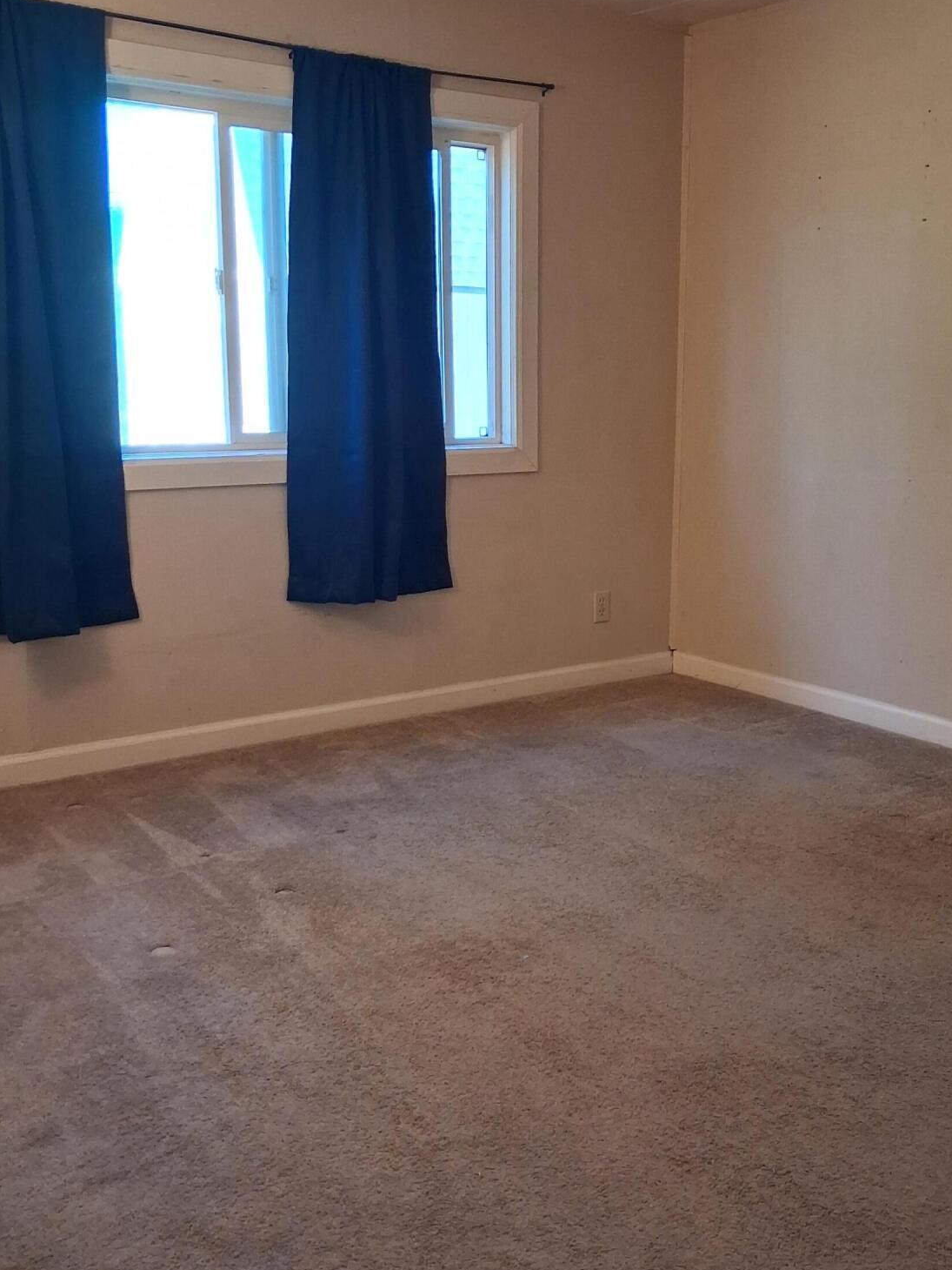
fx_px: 1356
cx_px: 609
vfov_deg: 50.1
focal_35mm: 37
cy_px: 635
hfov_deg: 38.4
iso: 320
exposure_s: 1/120
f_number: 1.8
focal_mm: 4
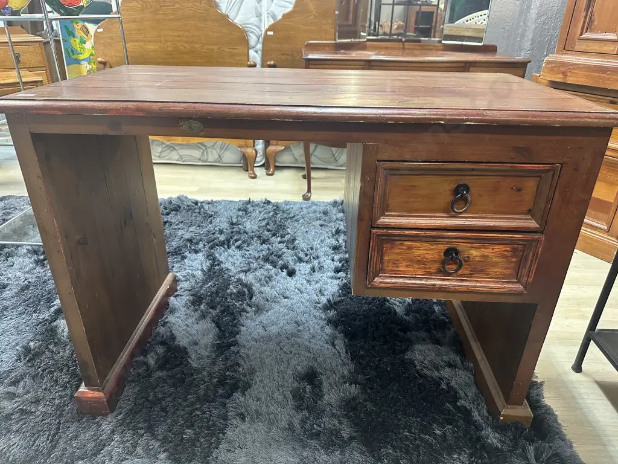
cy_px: 232
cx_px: 309
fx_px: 428
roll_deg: -0.7
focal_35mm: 24
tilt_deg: -26.9
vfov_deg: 56.8
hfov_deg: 71.6
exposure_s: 1/50
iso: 320
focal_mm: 6.86
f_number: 1.78
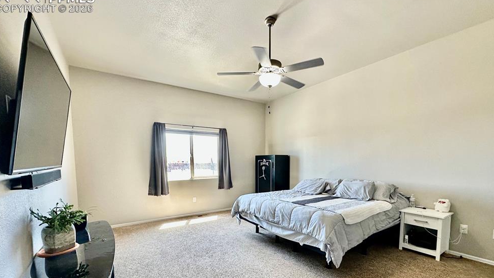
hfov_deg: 99.4
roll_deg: +0.8
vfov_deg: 65.8
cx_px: 253
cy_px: 178
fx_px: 210
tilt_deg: -4.7
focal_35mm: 16
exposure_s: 1/120
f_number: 2.2
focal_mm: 2.22
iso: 200
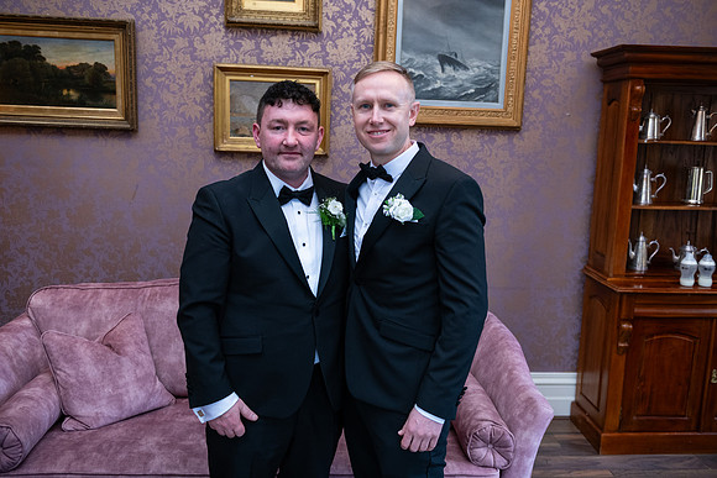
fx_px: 637
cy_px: 239
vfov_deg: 41.1
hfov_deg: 58.7
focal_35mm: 32
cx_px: 358
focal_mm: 32
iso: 800
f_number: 3.5
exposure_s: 1/160
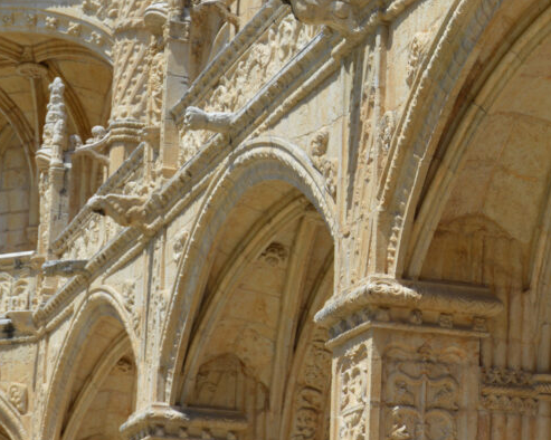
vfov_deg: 13.9
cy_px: 227
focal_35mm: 111
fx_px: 1809
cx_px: 485
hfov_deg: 17.1
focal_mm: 38
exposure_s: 1/320
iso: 100
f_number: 9
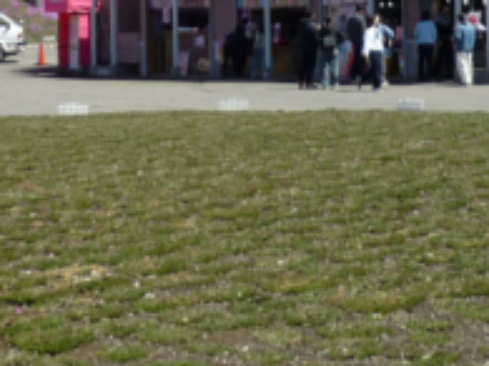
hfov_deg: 16.8
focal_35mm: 117
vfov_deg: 12.0
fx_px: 1652
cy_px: -196
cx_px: 218
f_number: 8
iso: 100
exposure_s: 1/160
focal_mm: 6.3
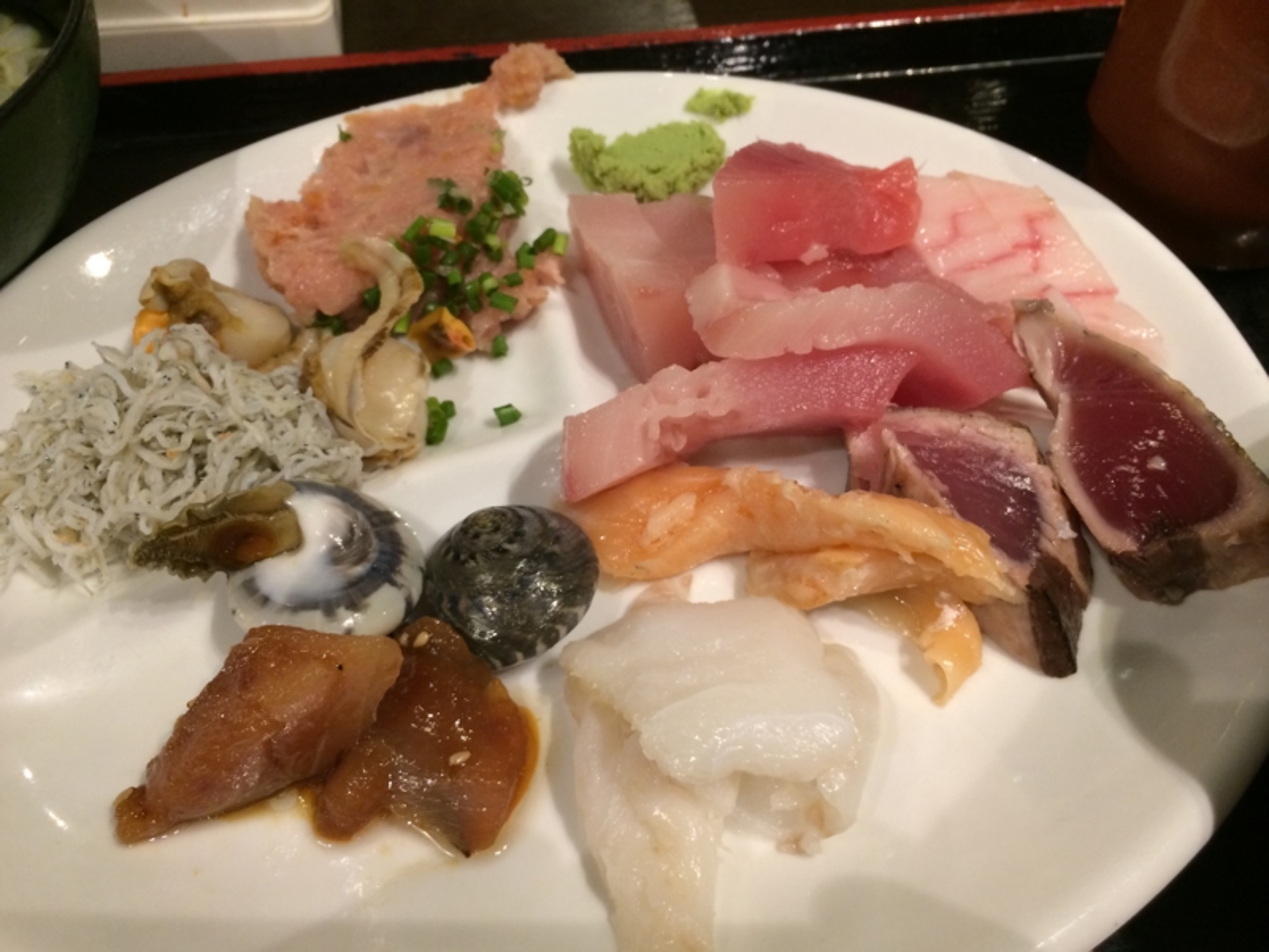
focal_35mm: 30
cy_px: 476
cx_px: 634
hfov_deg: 60.0
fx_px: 1100
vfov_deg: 46.8
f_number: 2.2
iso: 160
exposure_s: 1/30
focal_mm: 4.12
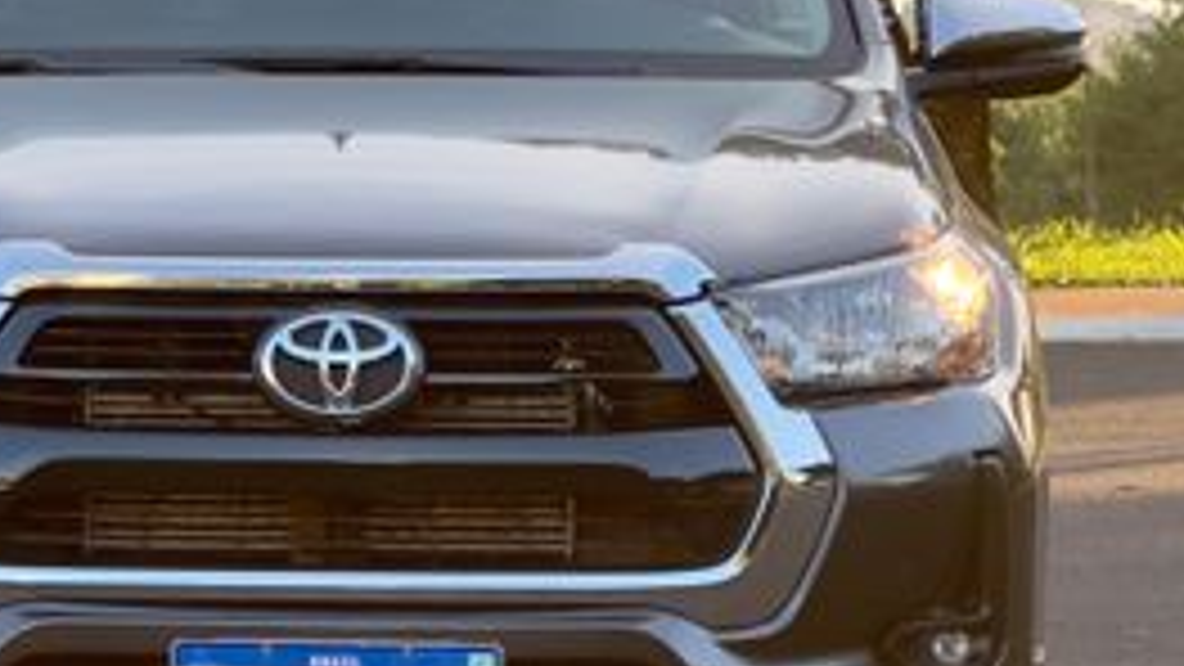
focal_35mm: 150
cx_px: 338
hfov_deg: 14.3
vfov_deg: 8.1
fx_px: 4710
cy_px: 194
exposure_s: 1/99
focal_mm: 9
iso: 25
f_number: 2.8
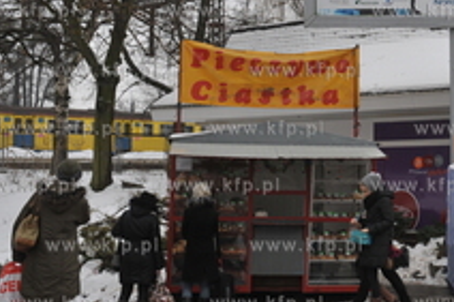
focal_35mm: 83
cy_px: 99
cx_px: 381
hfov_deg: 24.0
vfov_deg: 16.4
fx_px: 1046
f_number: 6.3
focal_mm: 44
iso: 640
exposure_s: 1/320
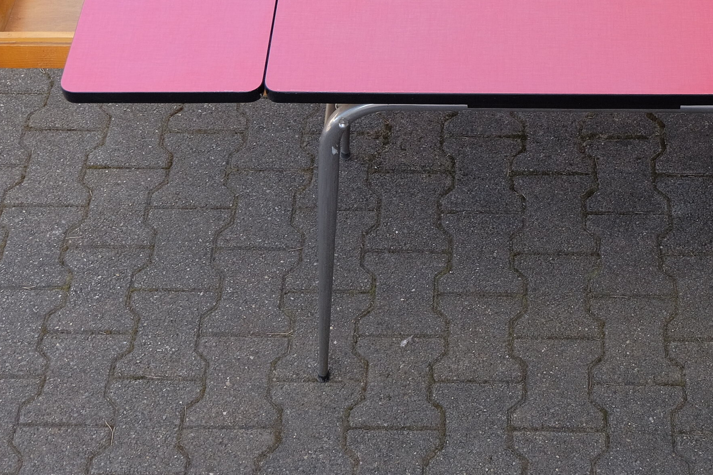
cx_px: 561
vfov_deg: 17.3
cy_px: 82
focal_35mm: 78
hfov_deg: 25.6
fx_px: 1545
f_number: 5
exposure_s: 1/250
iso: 400
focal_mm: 26.9
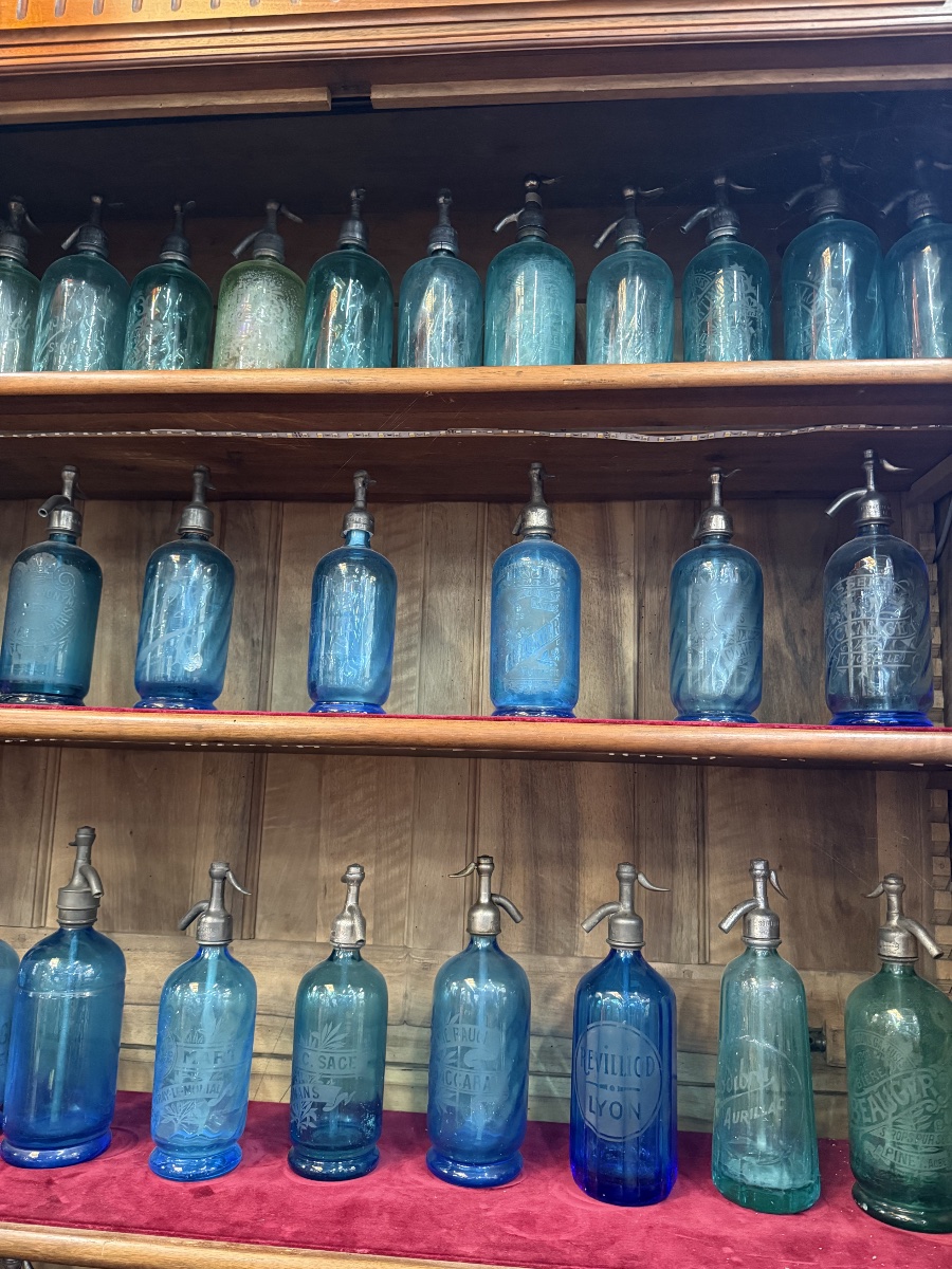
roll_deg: -2.0
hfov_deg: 56.8
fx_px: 880
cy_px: 634
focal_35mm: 24
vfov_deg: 71.6
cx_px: 476
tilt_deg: +9.9
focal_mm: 6.76
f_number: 1.78
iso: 800
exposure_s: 1/33
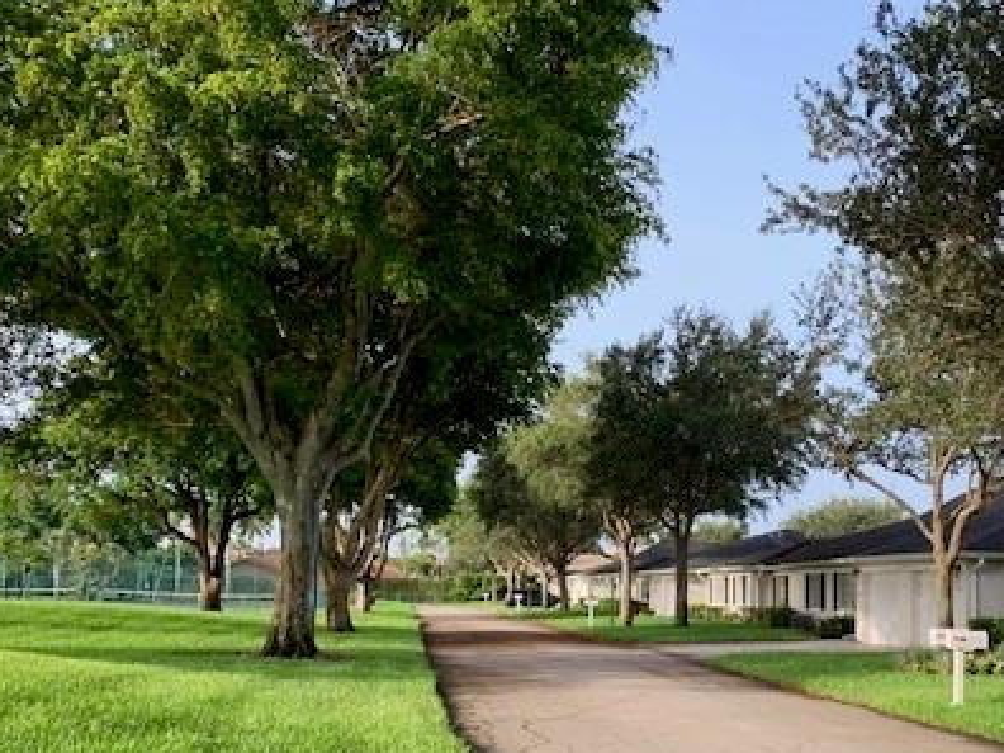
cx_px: 679
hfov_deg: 44.1
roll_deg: -0.9
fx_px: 1218
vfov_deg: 34.1
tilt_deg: +5.2
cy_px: 479
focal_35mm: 42
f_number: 1.8
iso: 25
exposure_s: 1/397
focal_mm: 4.25
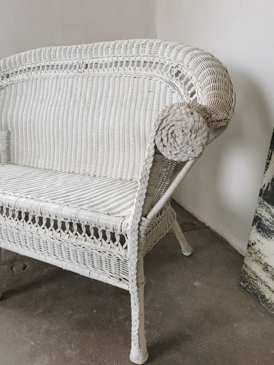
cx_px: 137
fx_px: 285
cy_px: 182
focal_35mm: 27
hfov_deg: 51.4
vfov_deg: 65.3
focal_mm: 5.56
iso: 64
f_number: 1.6
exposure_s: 1/120
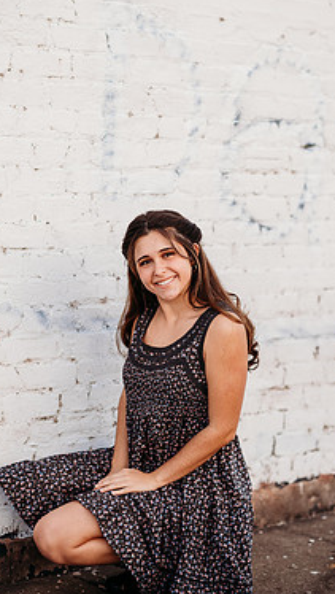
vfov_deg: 20.0
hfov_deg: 11.3
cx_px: 165
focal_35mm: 107
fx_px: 1686
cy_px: 284
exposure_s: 1/800
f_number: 2.2
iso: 100
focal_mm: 85
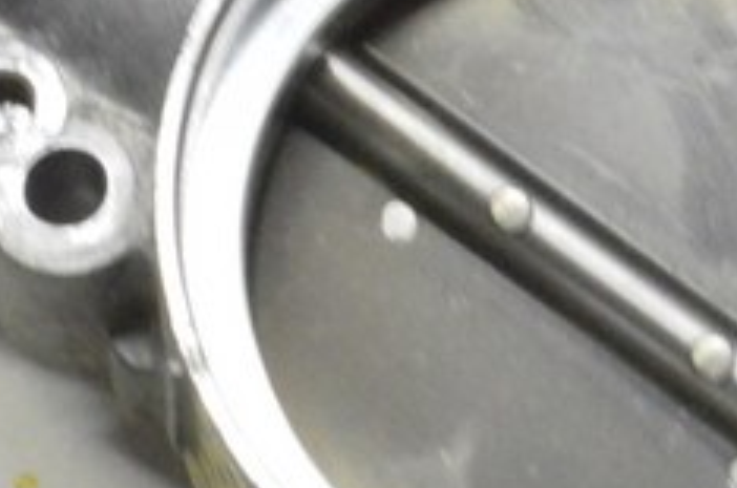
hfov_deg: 9.0
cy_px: -61
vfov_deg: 5.9
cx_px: 441
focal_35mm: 230
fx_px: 4703
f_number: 20
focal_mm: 35
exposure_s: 1/20
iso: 6400
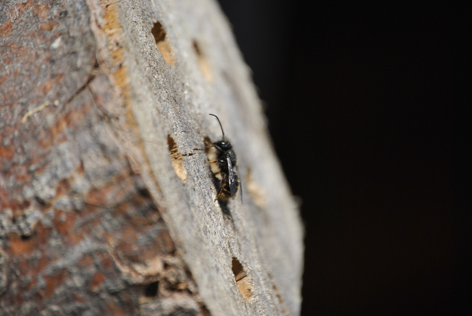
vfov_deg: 4.6
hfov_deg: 6.9
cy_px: 158
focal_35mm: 300
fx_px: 3938
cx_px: 236
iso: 200
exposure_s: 1/1000
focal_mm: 200
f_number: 5.6
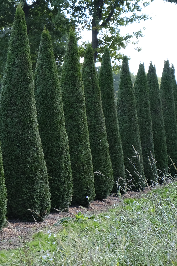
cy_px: 93
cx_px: -85
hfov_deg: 8.9
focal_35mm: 150
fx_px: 1106
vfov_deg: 13.7
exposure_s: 1/110
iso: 320
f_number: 5.6
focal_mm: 41.3
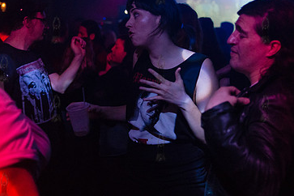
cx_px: 160
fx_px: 457
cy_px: 68
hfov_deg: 35.6
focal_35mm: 56
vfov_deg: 24.1
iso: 4000
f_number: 2
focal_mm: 35
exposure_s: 1/200
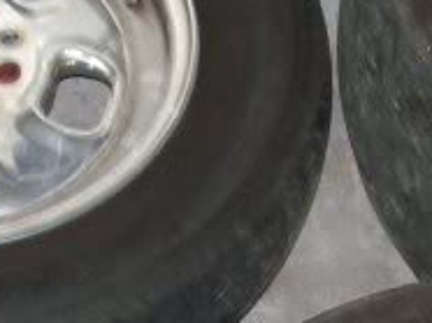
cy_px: 500
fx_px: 1932
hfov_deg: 12.8
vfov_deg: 9.3
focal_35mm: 155
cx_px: 265
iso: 140
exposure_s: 1/2
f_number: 2.7
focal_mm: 6
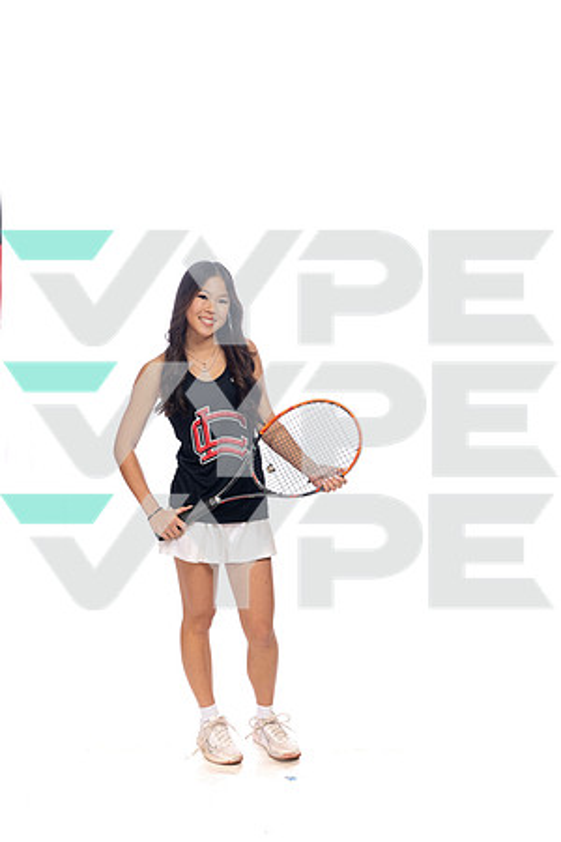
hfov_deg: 27.0
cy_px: 421
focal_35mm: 50
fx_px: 1169
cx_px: 280
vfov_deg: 39.6
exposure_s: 1/250
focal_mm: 50
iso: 800
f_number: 7.1
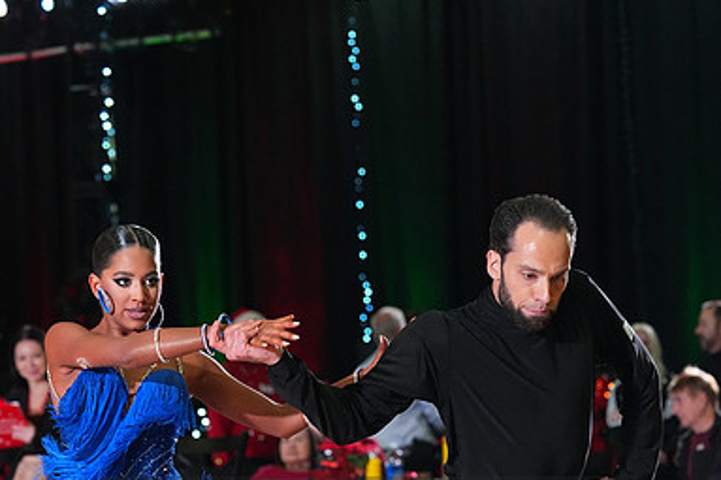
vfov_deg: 8.4
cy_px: 540
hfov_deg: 12.7
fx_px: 3243
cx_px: 359
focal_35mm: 162
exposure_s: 1/400
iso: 8000
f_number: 5
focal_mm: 107
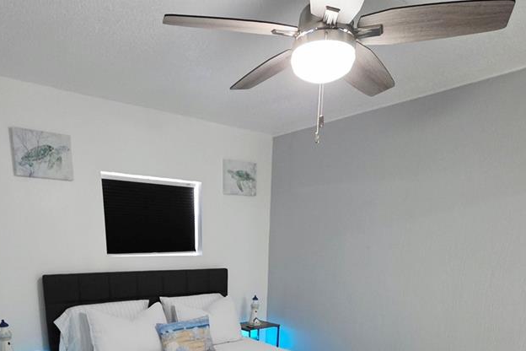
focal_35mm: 26
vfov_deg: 43.2
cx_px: 232
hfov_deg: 69.2
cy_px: 344
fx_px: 380
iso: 800
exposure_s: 1/60
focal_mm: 2.2
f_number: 1.9
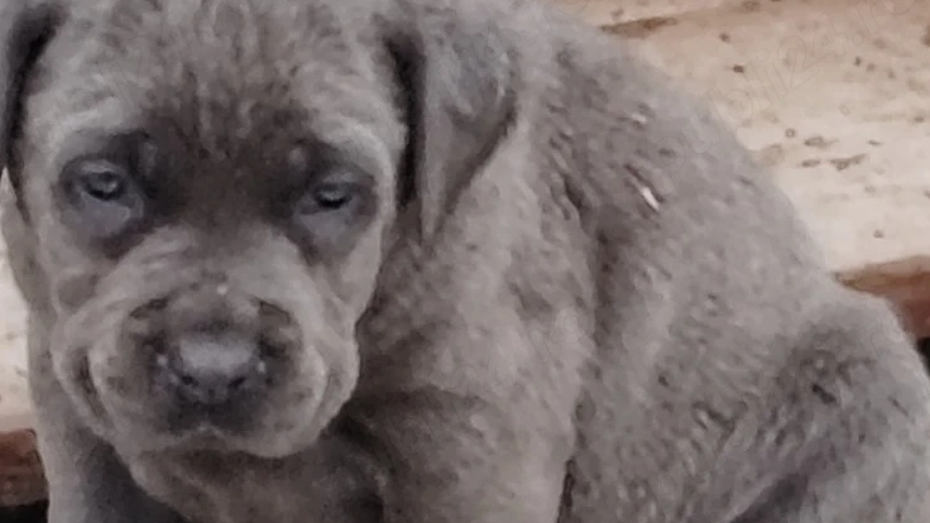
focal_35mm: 533
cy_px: 454
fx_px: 13144
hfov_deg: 4.1
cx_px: 537
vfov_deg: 2.3
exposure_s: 1/100
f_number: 1.9
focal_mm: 6.12
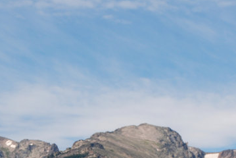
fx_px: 1292
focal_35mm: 197
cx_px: 151
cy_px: 222
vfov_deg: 6.9
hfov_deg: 10.4
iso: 100
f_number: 7.1
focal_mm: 46
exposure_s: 1/200
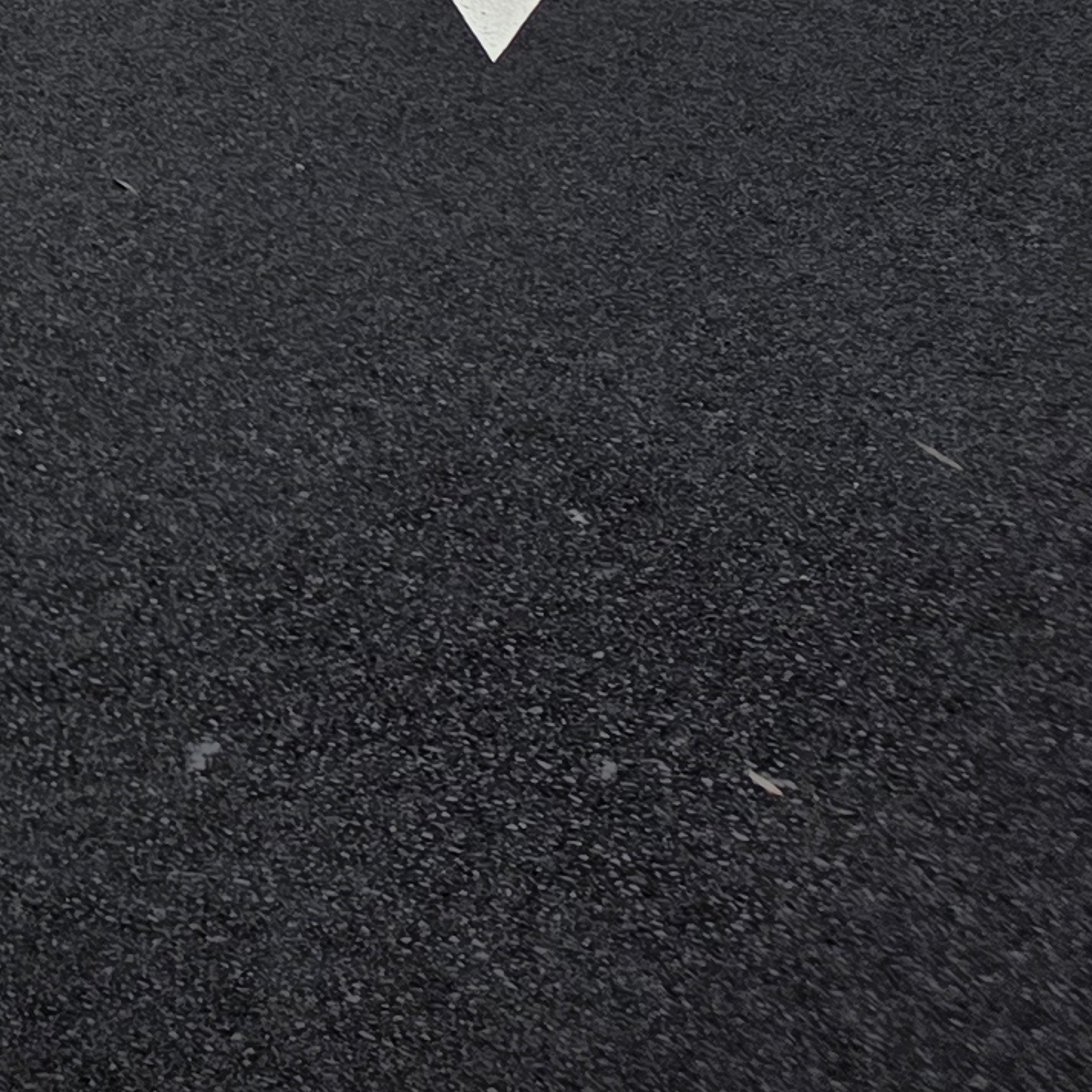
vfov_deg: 13.2
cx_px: -1558
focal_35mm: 114
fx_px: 4069
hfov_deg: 12.1
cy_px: -1092
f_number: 1.7
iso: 64
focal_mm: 6.25
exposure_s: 1/180
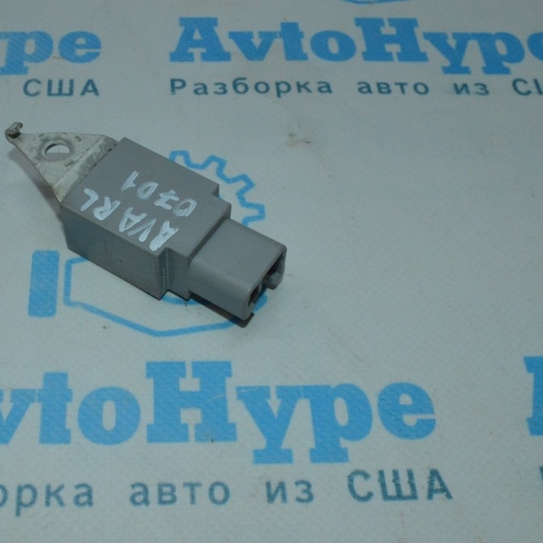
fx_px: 887
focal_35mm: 50
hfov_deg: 33.4
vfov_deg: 34.0
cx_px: 144
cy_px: 272
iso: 2800
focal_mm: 26
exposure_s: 1/200
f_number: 16
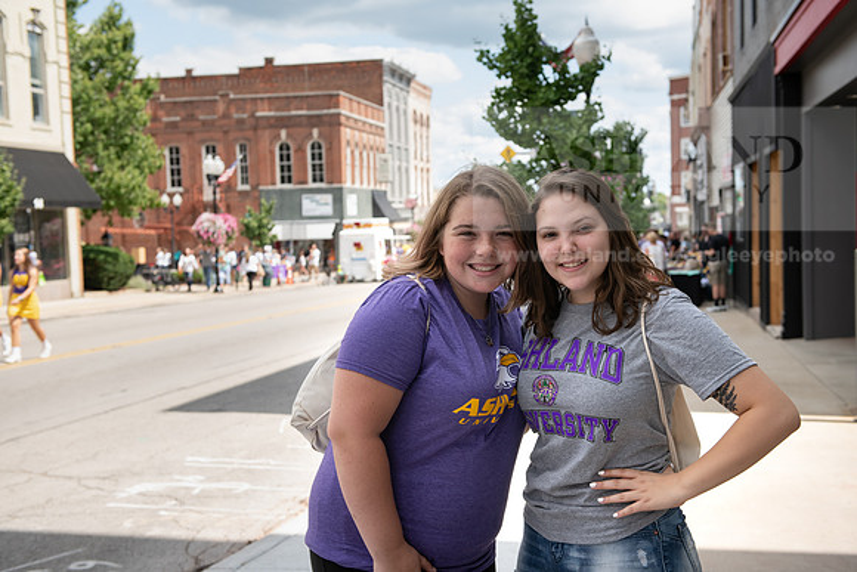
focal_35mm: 48
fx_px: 1143
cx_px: 428
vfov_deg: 28.1
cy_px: 286
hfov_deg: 41.1
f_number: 5
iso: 200
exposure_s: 1/400
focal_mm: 48
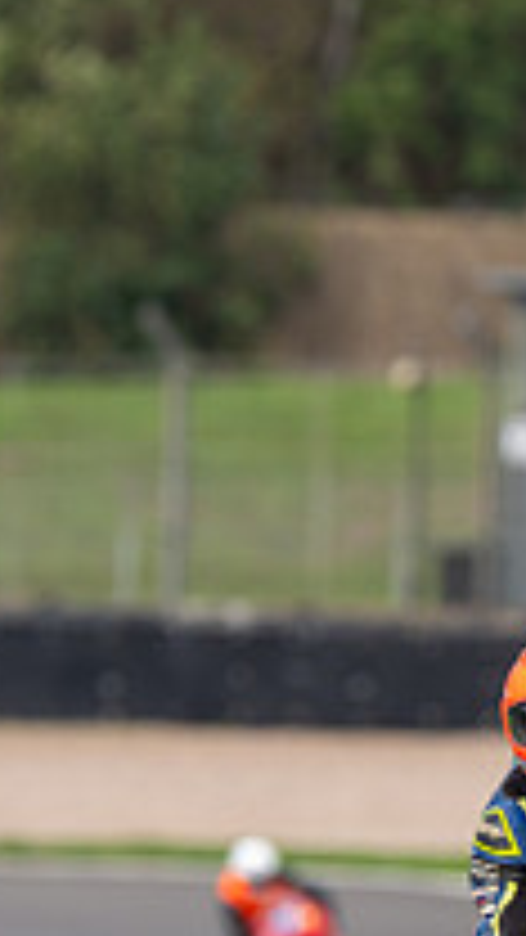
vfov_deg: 1.1
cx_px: 1090
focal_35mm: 1934
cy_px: 681
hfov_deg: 0.6
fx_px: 47954
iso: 250
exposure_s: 1/500
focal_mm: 600
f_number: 7.1
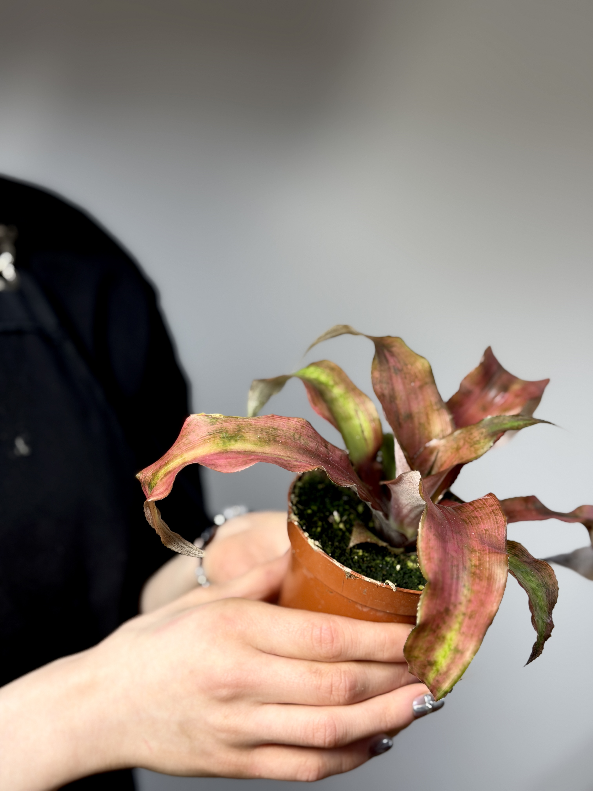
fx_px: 1096
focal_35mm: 48
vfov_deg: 39.7
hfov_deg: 30.3
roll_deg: -0.6
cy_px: 396
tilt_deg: -4.8
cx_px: 296
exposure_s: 1/121
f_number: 1.78
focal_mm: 6.76
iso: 80
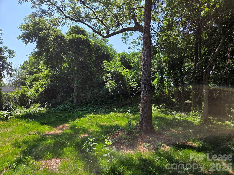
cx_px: 117
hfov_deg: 73.9
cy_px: 88
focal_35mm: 23
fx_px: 155
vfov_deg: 58.9
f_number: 1.8
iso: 80
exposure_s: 1/4087
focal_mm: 5.4
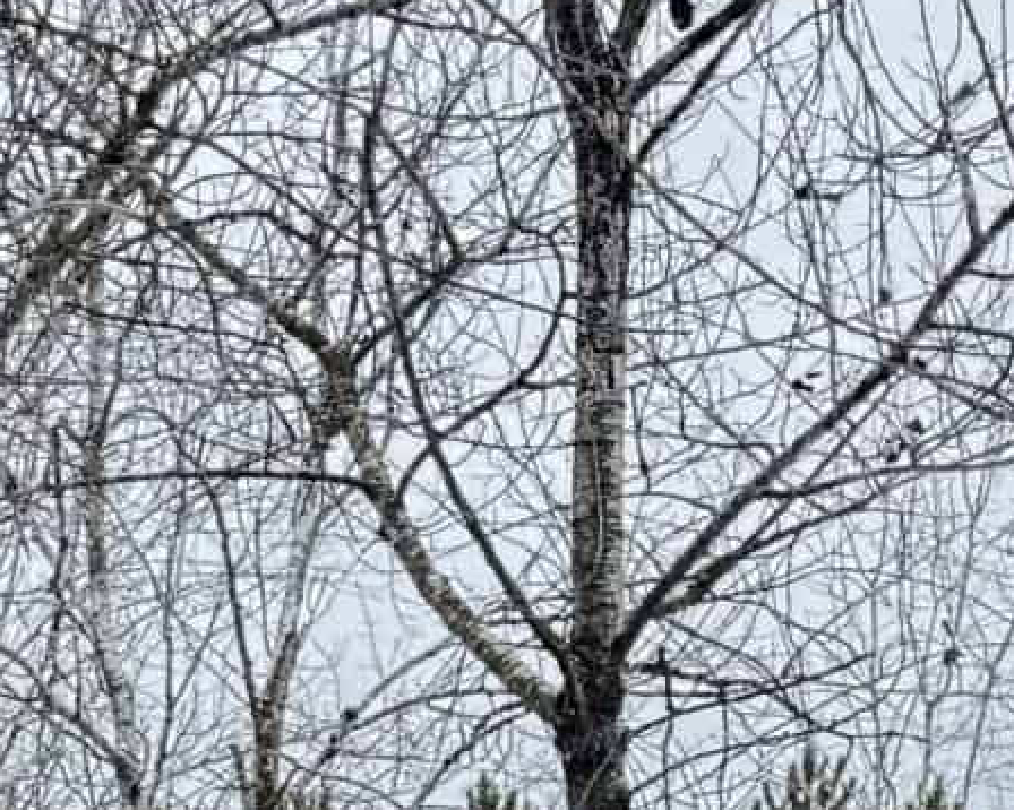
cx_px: -1471
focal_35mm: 134
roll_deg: +1.0
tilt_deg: +2.1
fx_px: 4020
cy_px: 1529
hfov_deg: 11.6
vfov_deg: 10.7
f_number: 1.78
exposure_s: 1/356
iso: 80
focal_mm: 6.76
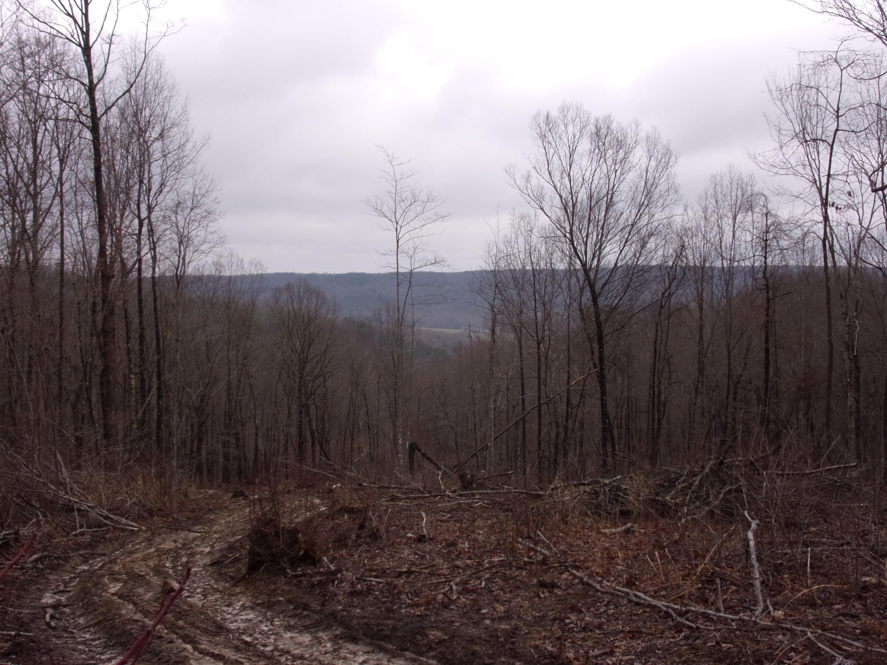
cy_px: 332
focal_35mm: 46
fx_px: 1179
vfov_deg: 31.5
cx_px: 444
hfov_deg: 41.2
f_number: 4.1
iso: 80
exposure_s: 1/400
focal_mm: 8.3
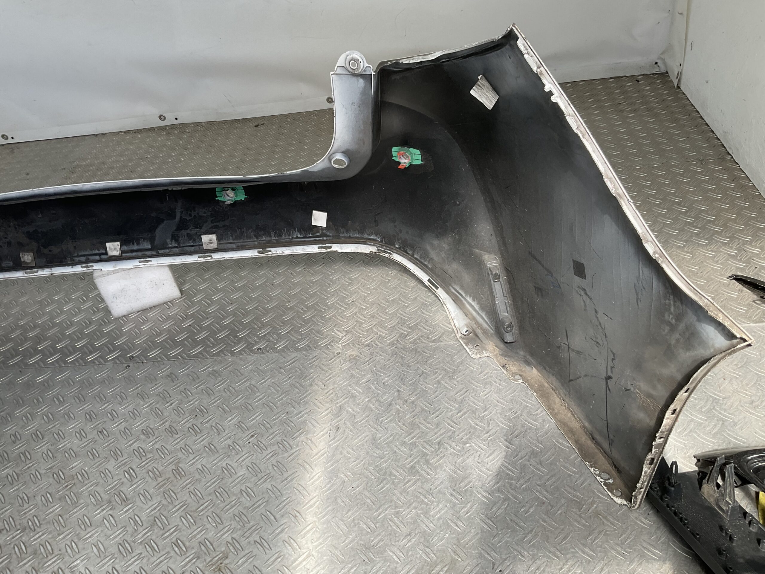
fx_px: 641
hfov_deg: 61.7
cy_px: 287
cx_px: 382
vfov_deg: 48.2
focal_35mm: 29
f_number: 1.8
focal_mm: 3
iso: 16
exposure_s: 1/289
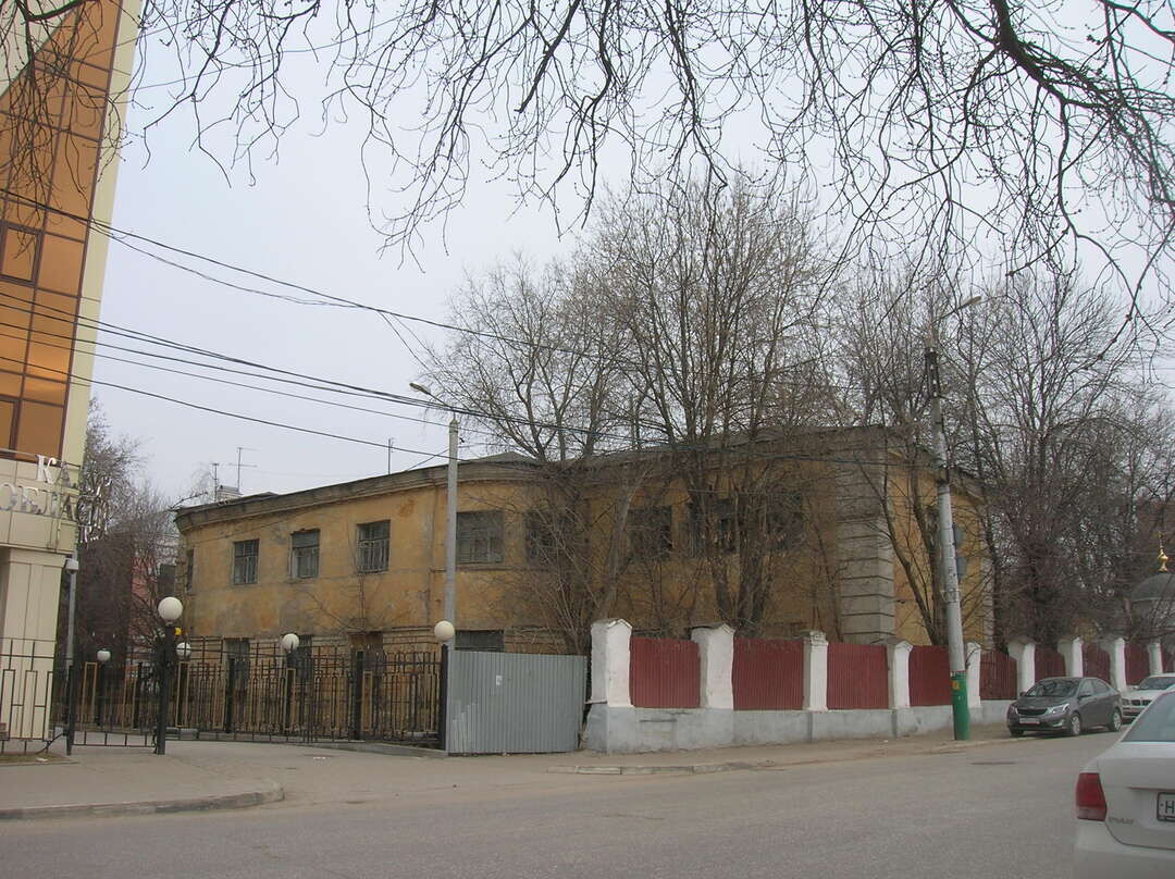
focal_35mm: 34
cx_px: 588
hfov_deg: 54.0
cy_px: 440
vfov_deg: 41.7
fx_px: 1153
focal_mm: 5.7
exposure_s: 1/140
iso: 50
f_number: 4.9
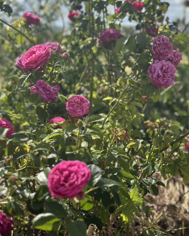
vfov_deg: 27.7
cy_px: 78
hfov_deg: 22.4
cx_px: 80
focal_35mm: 68
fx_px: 476
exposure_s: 1/6211
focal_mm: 6.86
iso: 80
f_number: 1.78
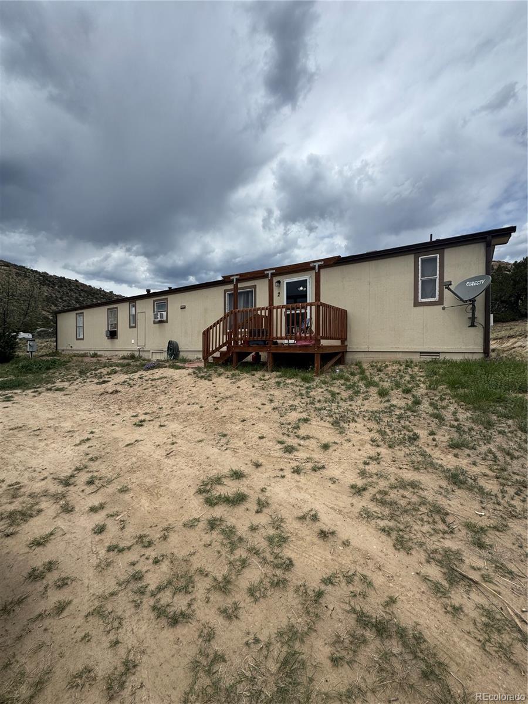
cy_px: 352
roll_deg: -0.2
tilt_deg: +0.3
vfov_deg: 102.1
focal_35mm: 14
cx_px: 264
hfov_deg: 85.7
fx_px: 285
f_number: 2.2
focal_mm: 2.22
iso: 40
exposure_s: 1/2415
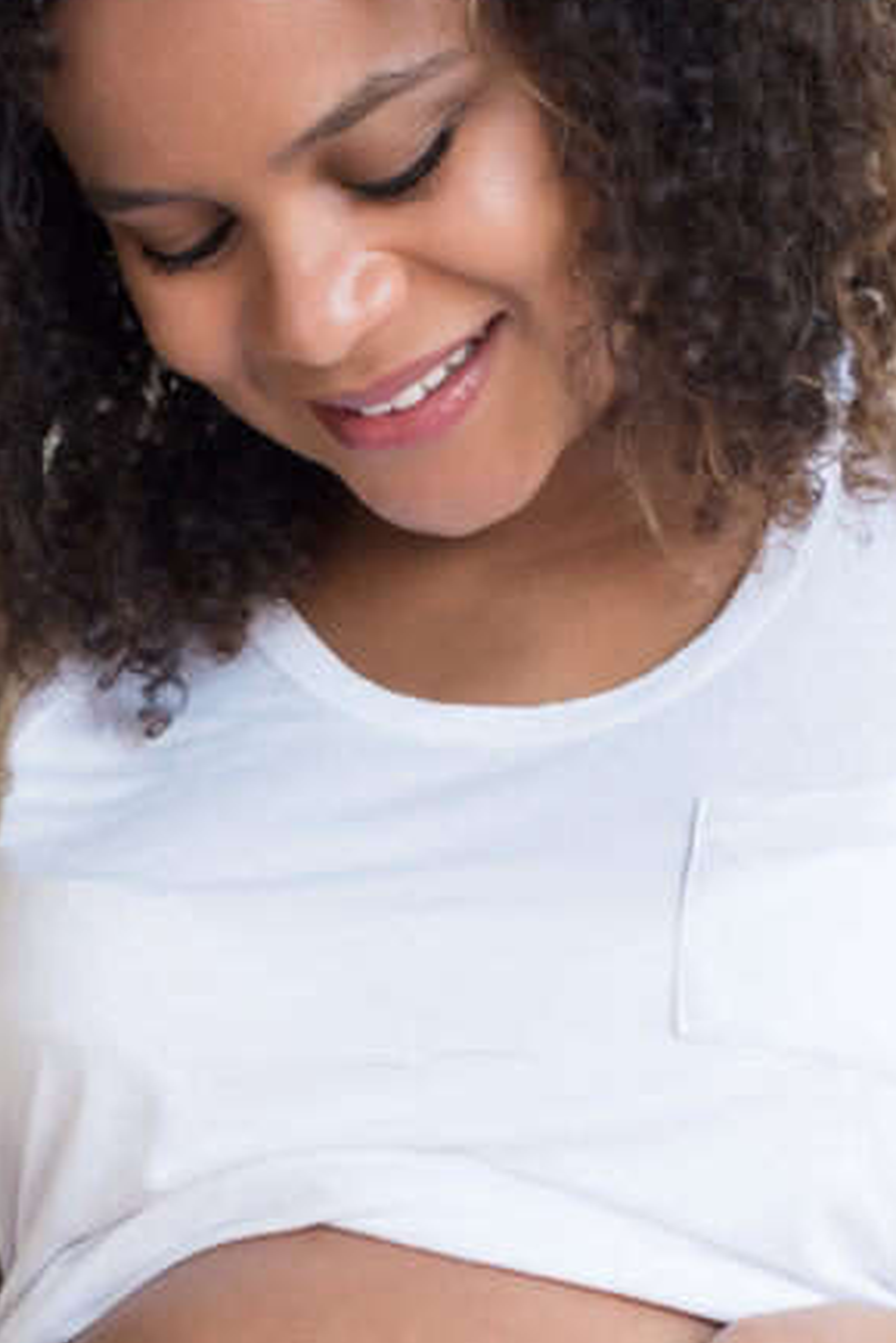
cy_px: 1044
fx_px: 4961
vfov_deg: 15.3
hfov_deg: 10.3
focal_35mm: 133
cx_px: 267
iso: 500
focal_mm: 50
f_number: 4
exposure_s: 1/125
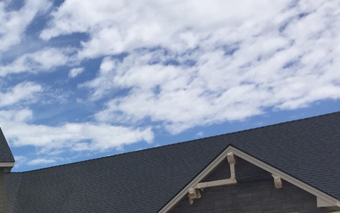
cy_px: 238
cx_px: -15
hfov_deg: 28.7
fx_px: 611
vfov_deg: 18.9
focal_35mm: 66
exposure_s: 1/3597
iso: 32
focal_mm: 4.15
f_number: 2.2
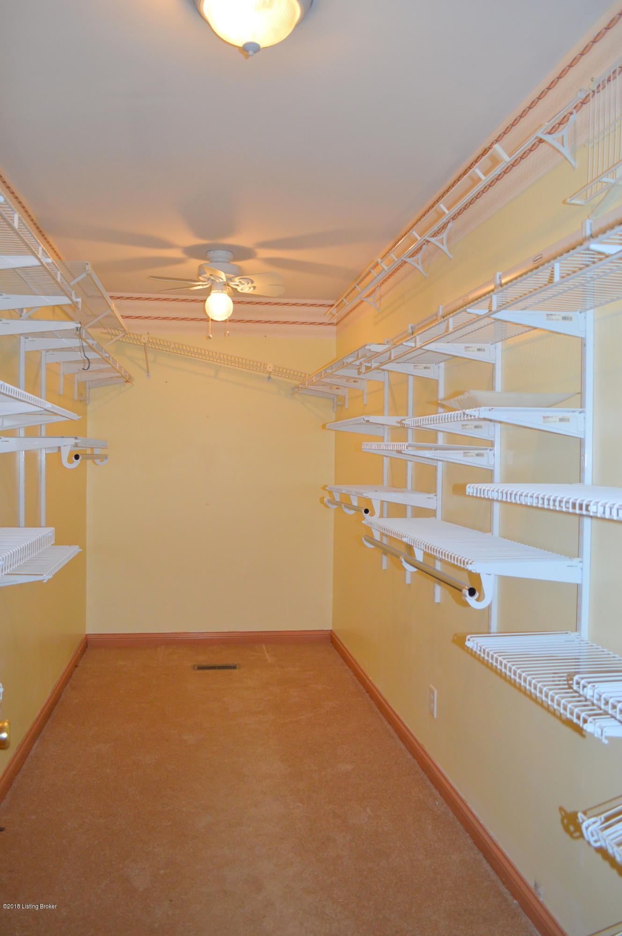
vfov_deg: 67.4
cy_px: 468
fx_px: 701
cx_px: 311
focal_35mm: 27
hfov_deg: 47.8
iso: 560
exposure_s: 1/60
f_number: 3.5
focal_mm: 18
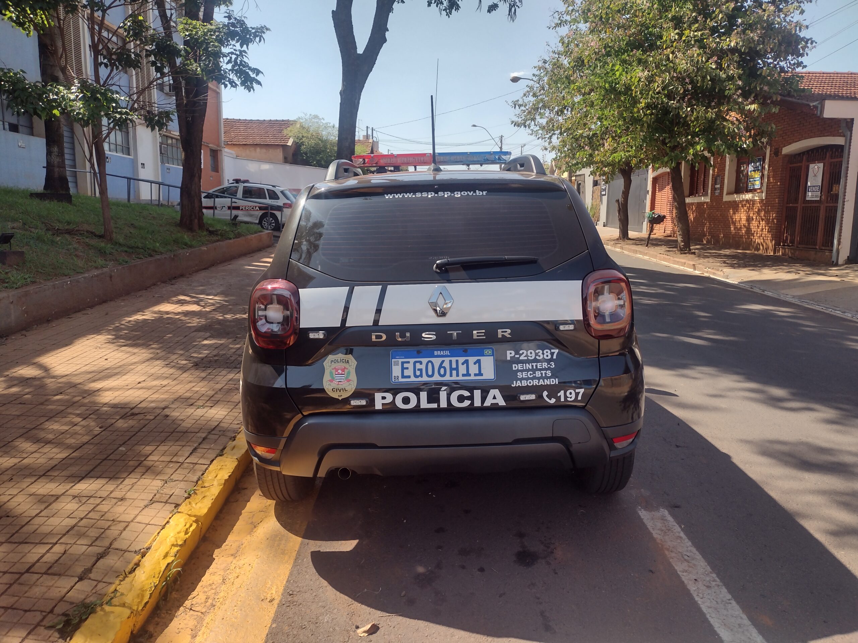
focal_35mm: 27
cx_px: 429
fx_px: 669
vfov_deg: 51.4
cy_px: 322
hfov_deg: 65.3
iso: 100
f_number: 1.7
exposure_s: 1/1430
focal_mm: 4.71
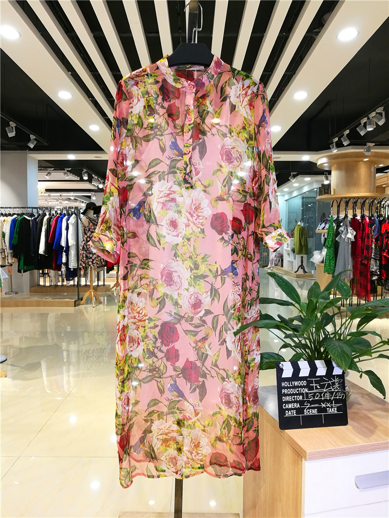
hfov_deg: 51.4
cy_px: 259
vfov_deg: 65.3
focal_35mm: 27
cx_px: 194
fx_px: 404
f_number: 2.2
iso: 160
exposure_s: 1/33.3
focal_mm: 4.5
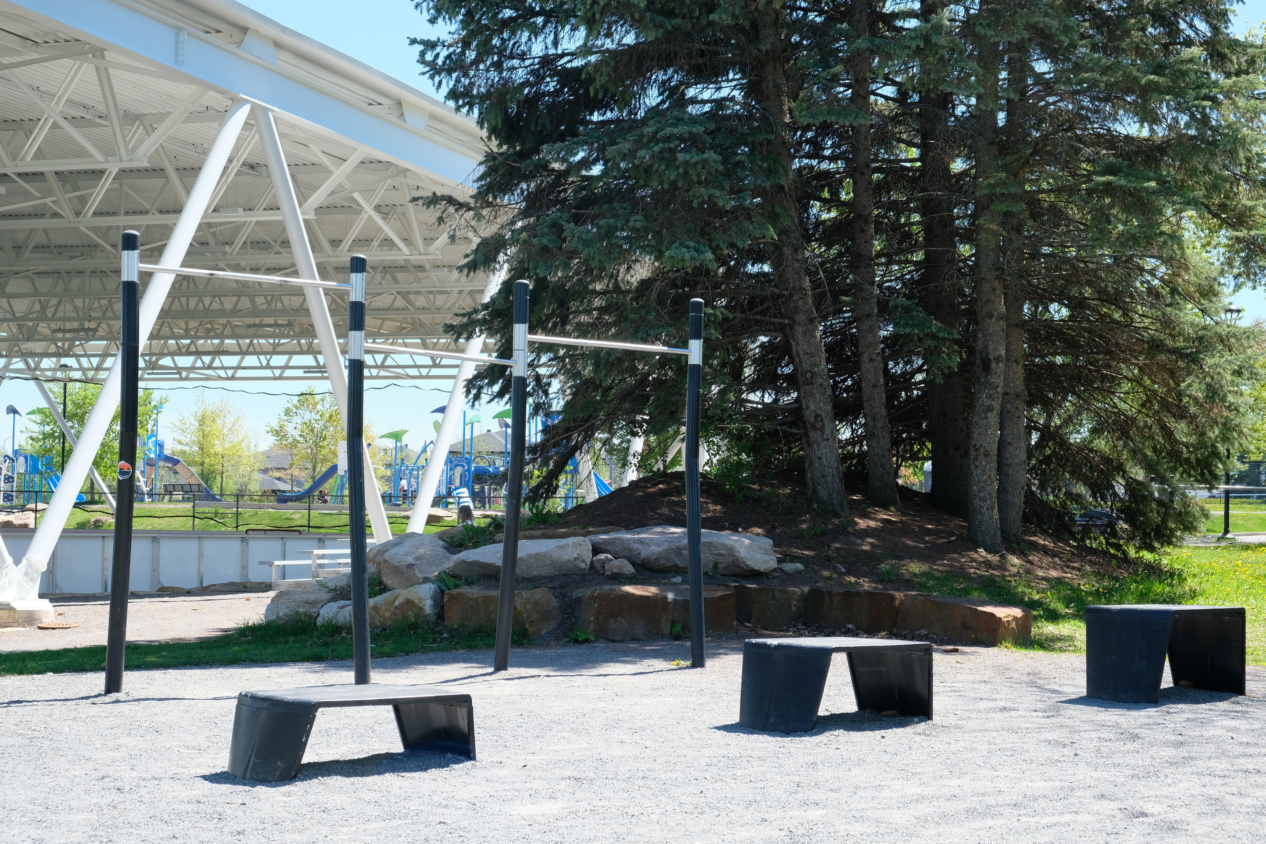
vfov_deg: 26.5
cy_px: 422
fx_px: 1793
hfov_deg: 38.9
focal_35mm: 51
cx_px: 633
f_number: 8
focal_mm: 34.3
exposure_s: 1/180
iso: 400
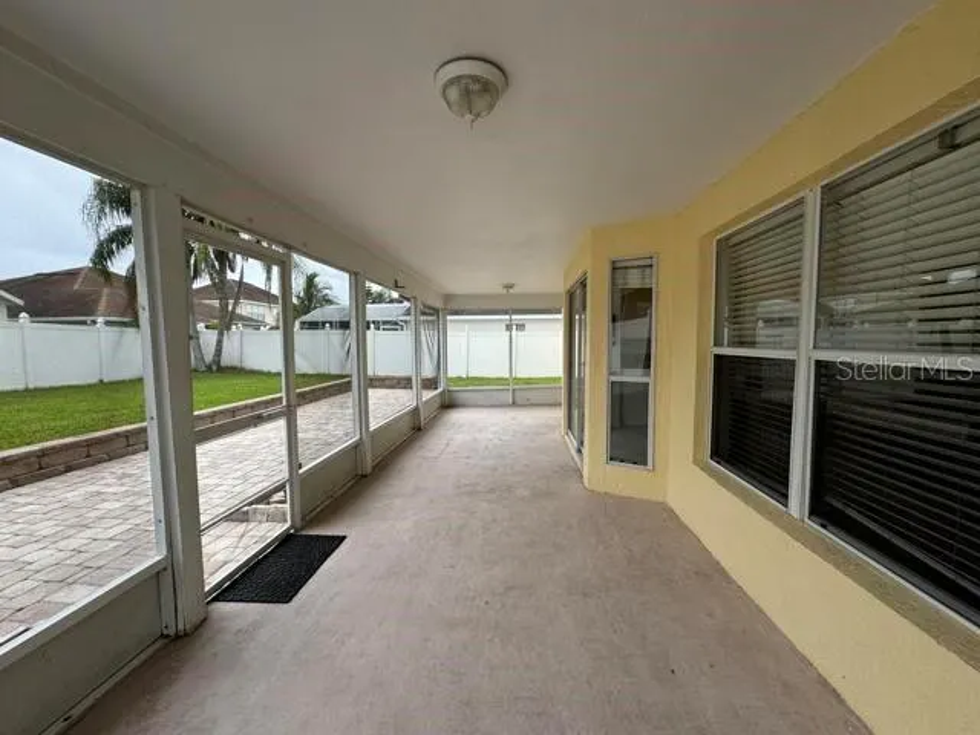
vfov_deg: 85.7
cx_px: 490
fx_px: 396
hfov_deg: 102.1
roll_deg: +0.5
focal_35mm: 14
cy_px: 368
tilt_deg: -3.9
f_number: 2.2
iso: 40
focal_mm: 2.22
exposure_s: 1/233
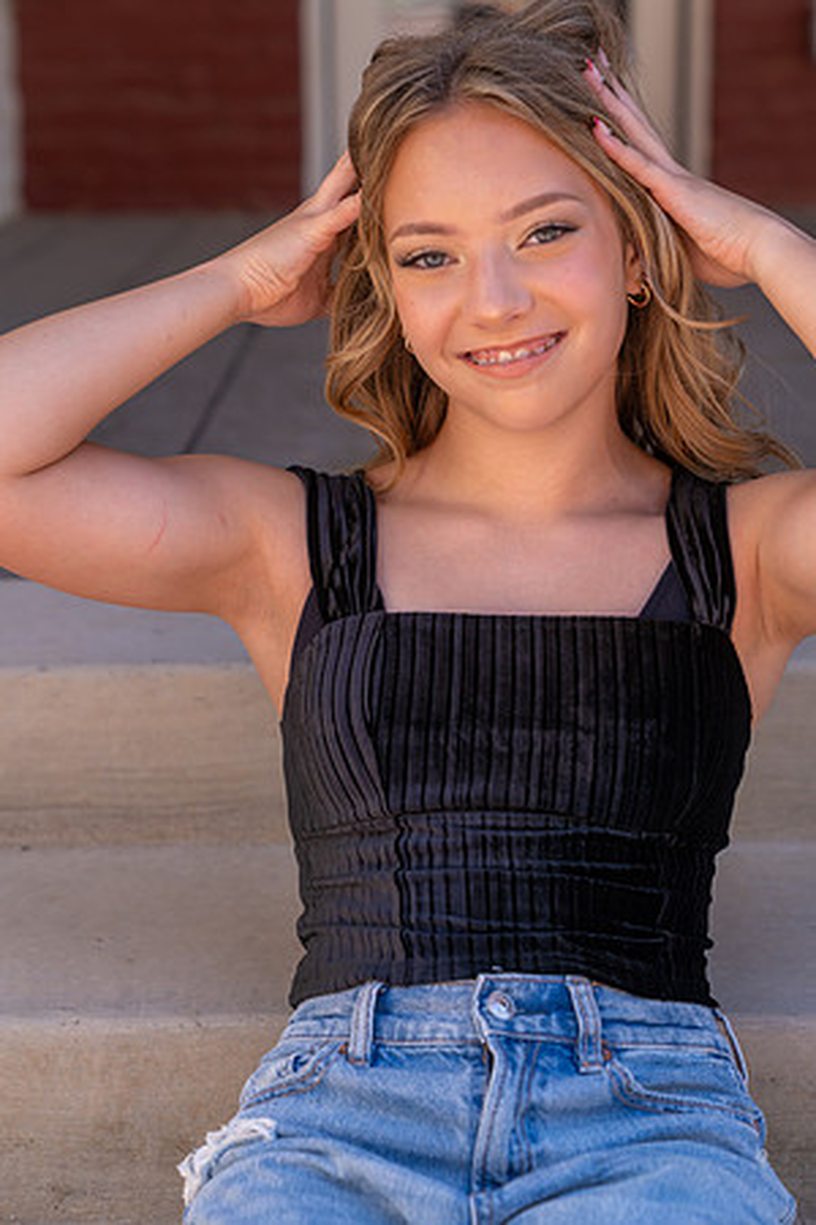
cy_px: 612
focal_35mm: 70
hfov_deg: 19.5
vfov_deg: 28.8
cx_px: 408
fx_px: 2380
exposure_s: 1/200
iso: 100
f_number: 4
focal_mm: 70
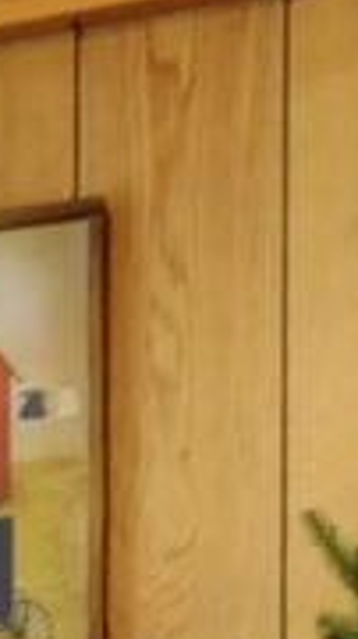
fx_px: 3026
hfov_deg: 4.7
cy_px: 1058
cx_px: -1868
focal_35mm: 179
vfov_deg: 11.4
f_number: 8
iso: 800
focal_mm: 10
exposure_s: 1/6
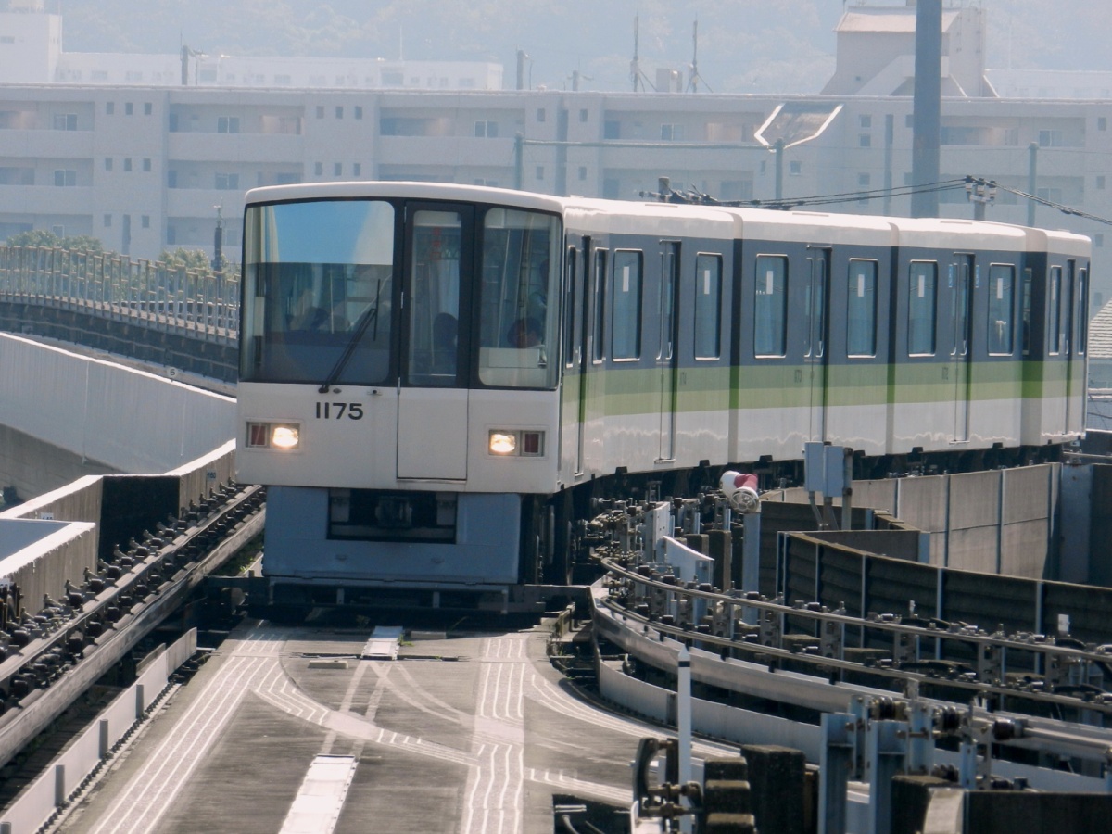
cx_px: 556
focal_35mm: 371
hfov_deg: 5.3
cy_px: 417
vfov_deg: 4.0
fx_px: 11918
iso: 160
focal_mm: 66.1
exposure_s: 1/500
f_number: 5.6
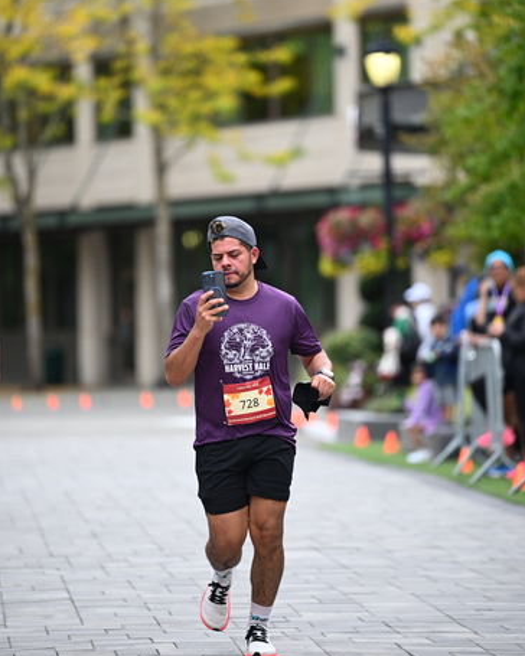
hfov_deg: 6.8
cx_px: 263
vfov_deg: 8.5
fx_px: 4409
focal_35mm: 227
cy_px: 284
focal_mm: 200
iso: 640
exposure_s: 1/2000
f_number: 2.8
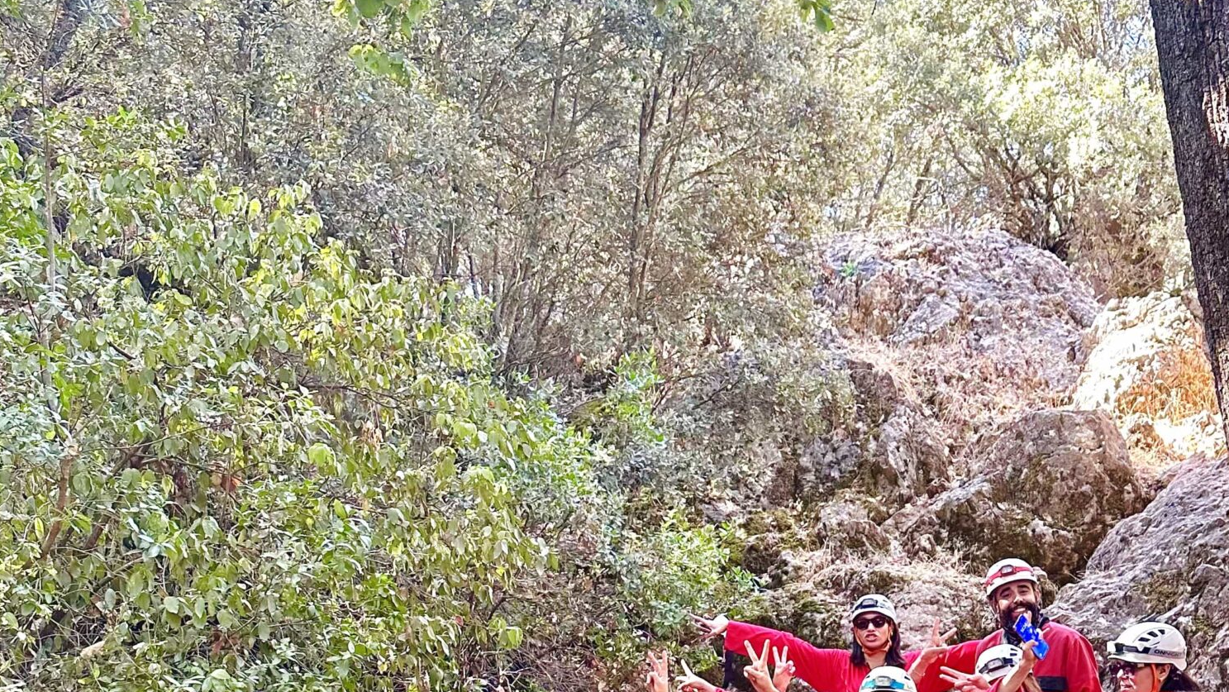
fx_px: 1467
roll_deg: +0.7
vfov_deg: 25.7
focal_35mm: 45
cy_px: 627
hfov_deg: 45.3
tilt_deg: -1.3
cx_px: 725
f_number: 1.78
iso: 200
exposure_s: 1/121
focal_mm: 6.86
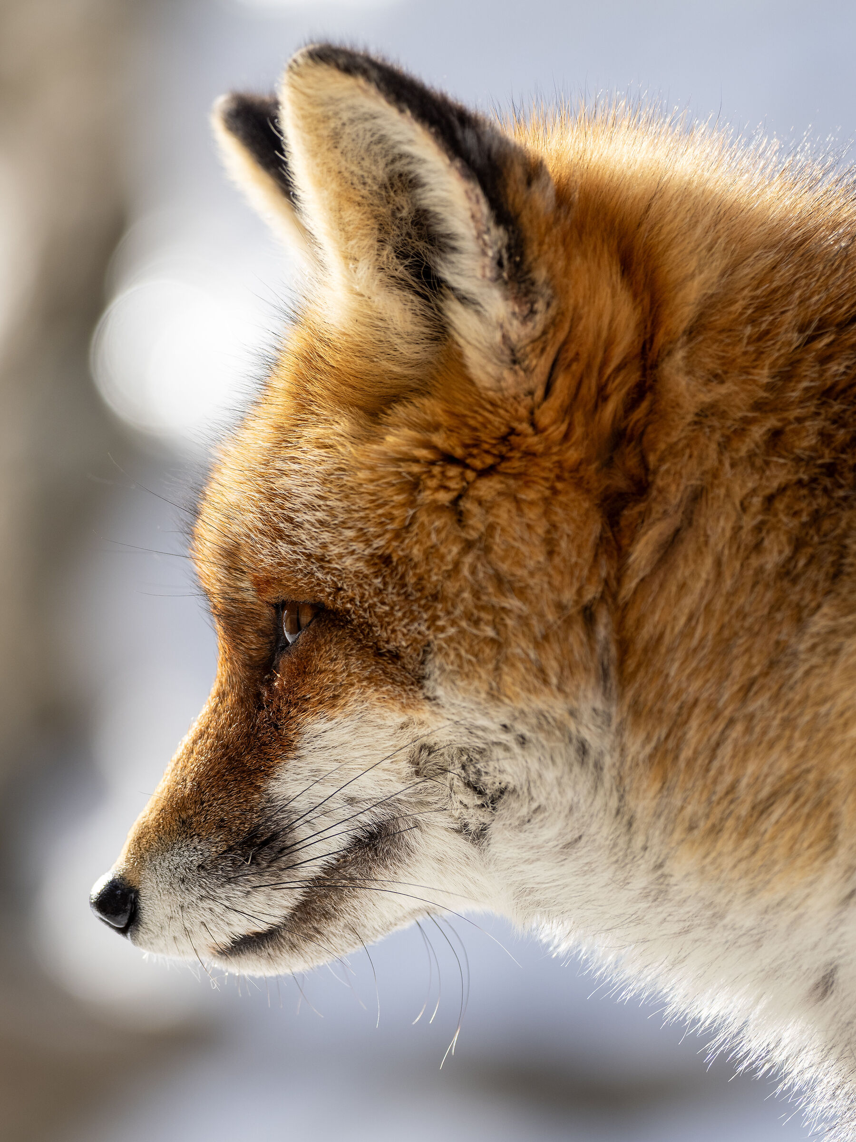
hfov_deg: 2.5
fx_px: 19816
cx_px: 428
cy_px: 571
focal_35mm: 601
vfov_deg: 3.3
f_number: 4
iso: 200
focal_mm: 300
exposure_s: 1/750
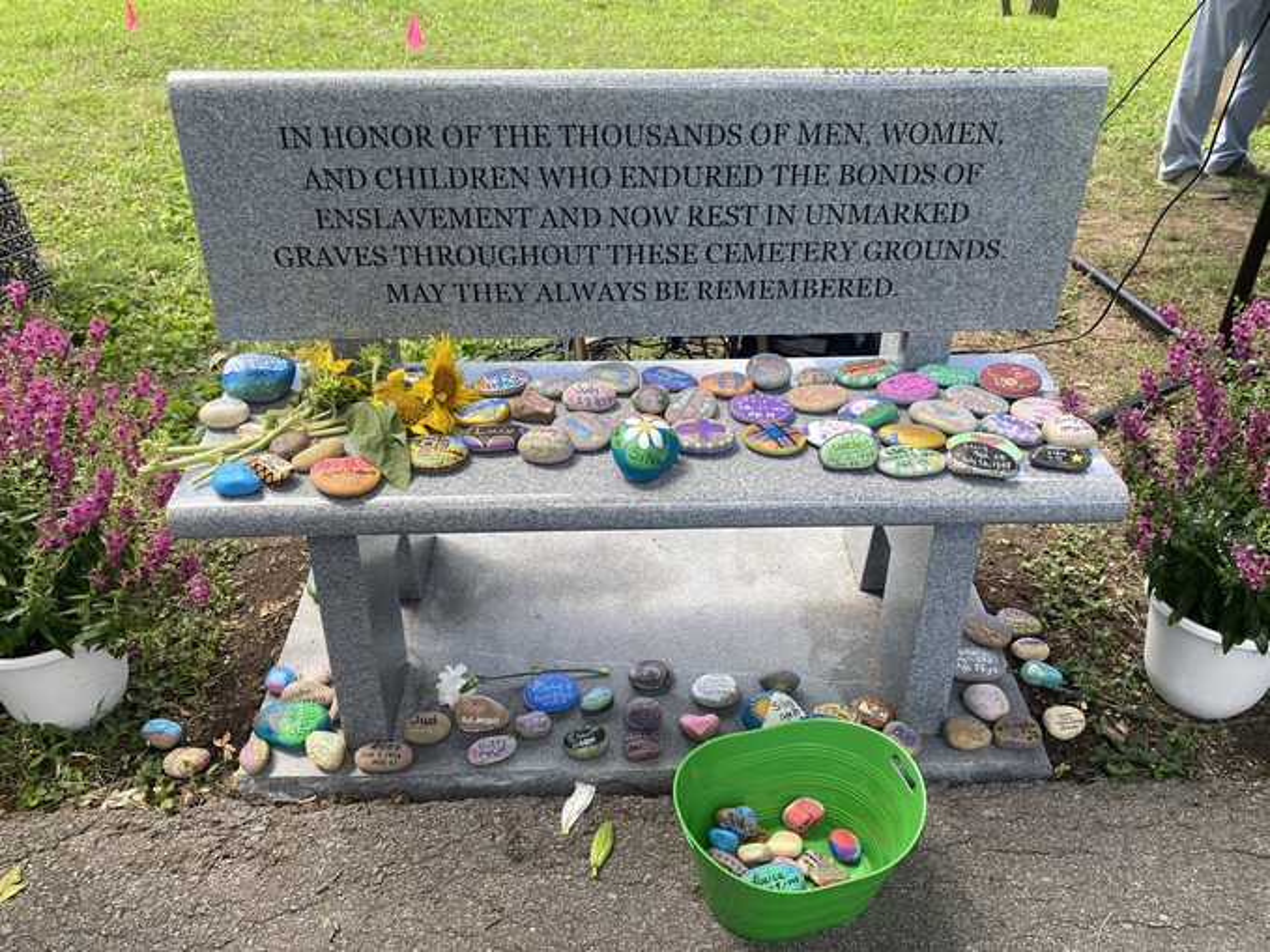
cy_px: 476
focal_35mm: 26
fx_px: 954
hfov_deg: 67.3
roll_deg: -0.4
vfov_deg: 53.0
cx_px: 635
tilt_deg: -37.9
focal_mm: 4.25
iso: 32
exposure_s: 1/363
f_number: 1.8
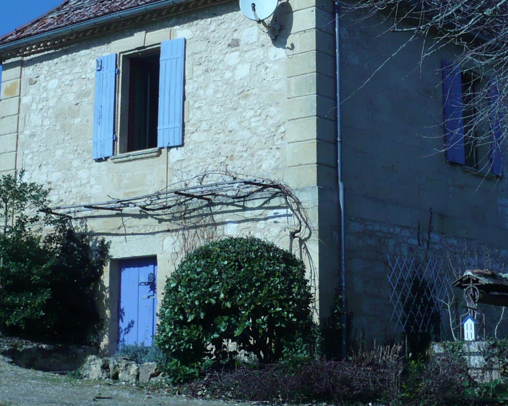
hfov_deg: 25.0
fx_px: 1143
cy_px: 79
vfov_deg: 19.9
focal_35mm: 76
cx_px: 296
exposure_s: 1/500
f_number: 8
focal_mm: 5.8
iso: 100
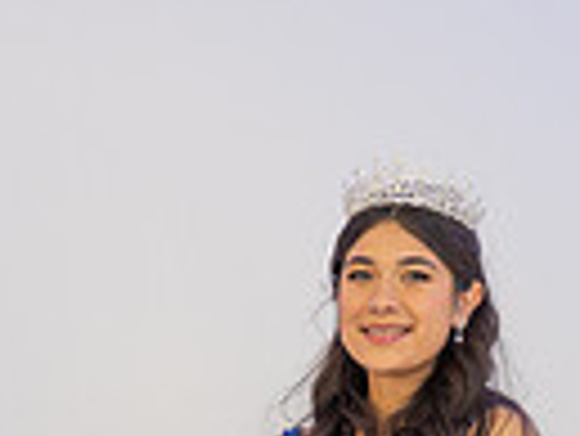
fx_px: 2029
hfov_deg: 16.2
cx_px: 166
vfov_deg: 11.1
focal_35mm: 121
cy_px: 890
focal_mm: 24
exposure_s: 1/160
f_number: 2.8
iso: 800
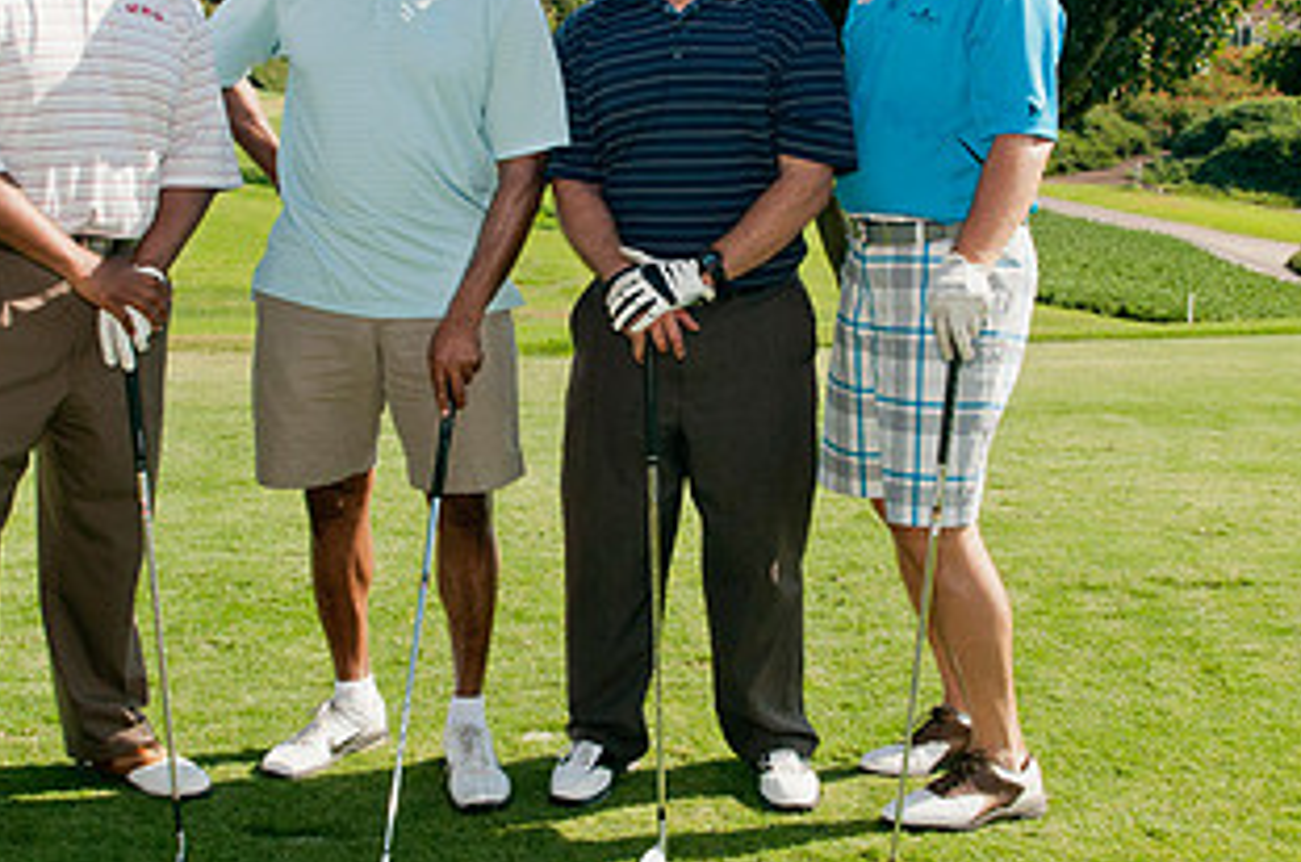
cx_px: 577
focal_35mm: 56
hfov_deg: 35.7
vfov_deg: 24.0
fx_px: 2020
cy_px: 303
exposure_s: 1/200
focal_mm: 20
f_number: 7.1
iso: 200
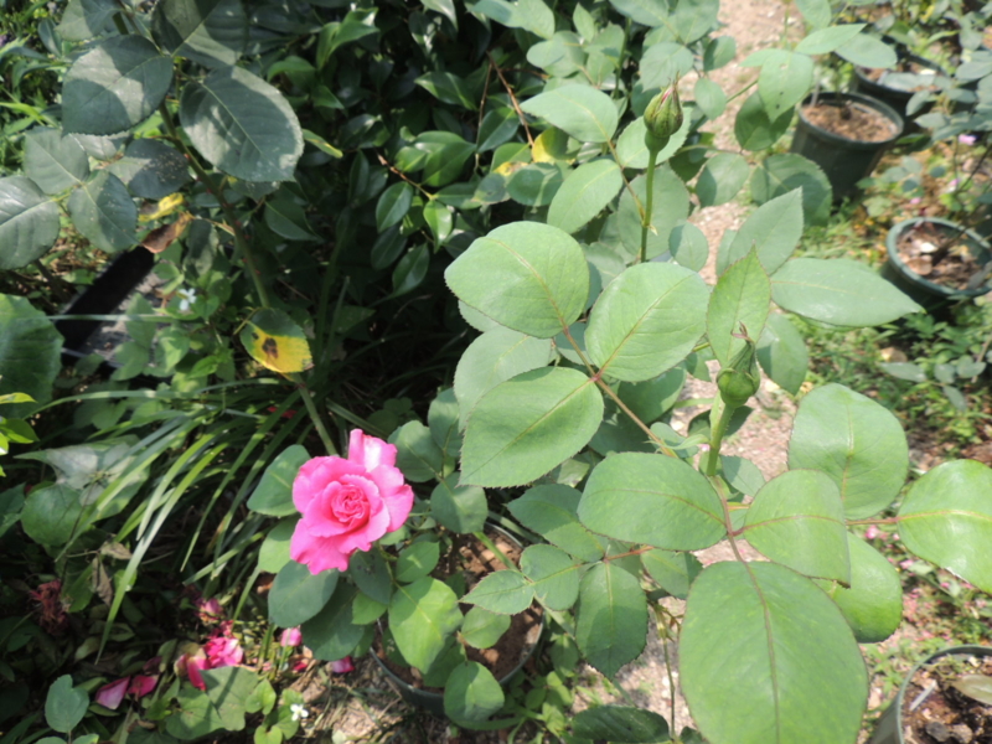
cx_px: 496
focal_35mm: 24
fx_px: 688
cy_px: 372
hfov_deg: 71.6
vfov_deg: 56.8
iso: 100
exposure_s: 1/500
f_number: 3
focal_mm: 4.3
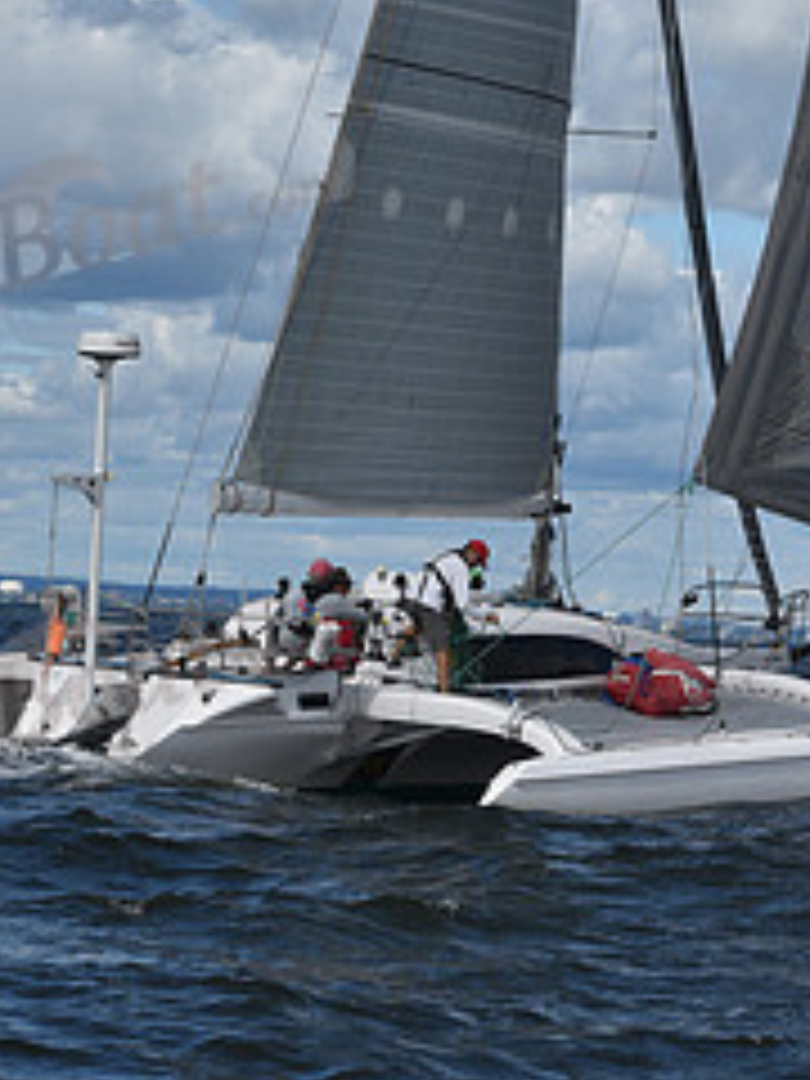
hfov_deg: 9.1
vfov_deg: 12.0
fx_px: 5086
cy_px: -45
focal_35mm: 163
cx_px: 578
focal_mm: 70
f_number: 10
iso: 250
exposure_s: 1/1000
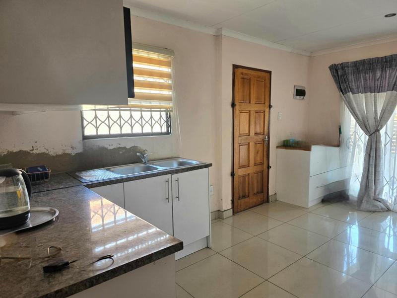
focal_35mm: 23
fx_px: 264
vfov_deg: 58.9
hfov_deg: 73.9
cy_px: 149
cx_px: 198
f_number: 1.7
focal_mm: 6.3
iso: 200
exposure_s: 1/101
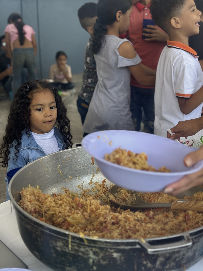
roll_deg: -0.1
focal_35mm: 48
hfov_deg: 30.3
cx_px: 102
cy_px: 136
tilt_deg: -20.9
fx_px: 375
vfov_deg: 39.7
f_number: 1.78
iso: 64
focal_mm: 6.76
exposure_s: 1/302
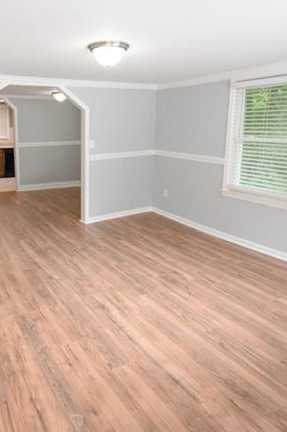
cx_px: 88
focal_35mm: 26
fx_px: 311
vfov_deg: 69.0
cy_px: 182
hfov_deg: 48.4
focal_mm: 10
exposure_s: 1/125
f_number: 4.5
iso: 1400
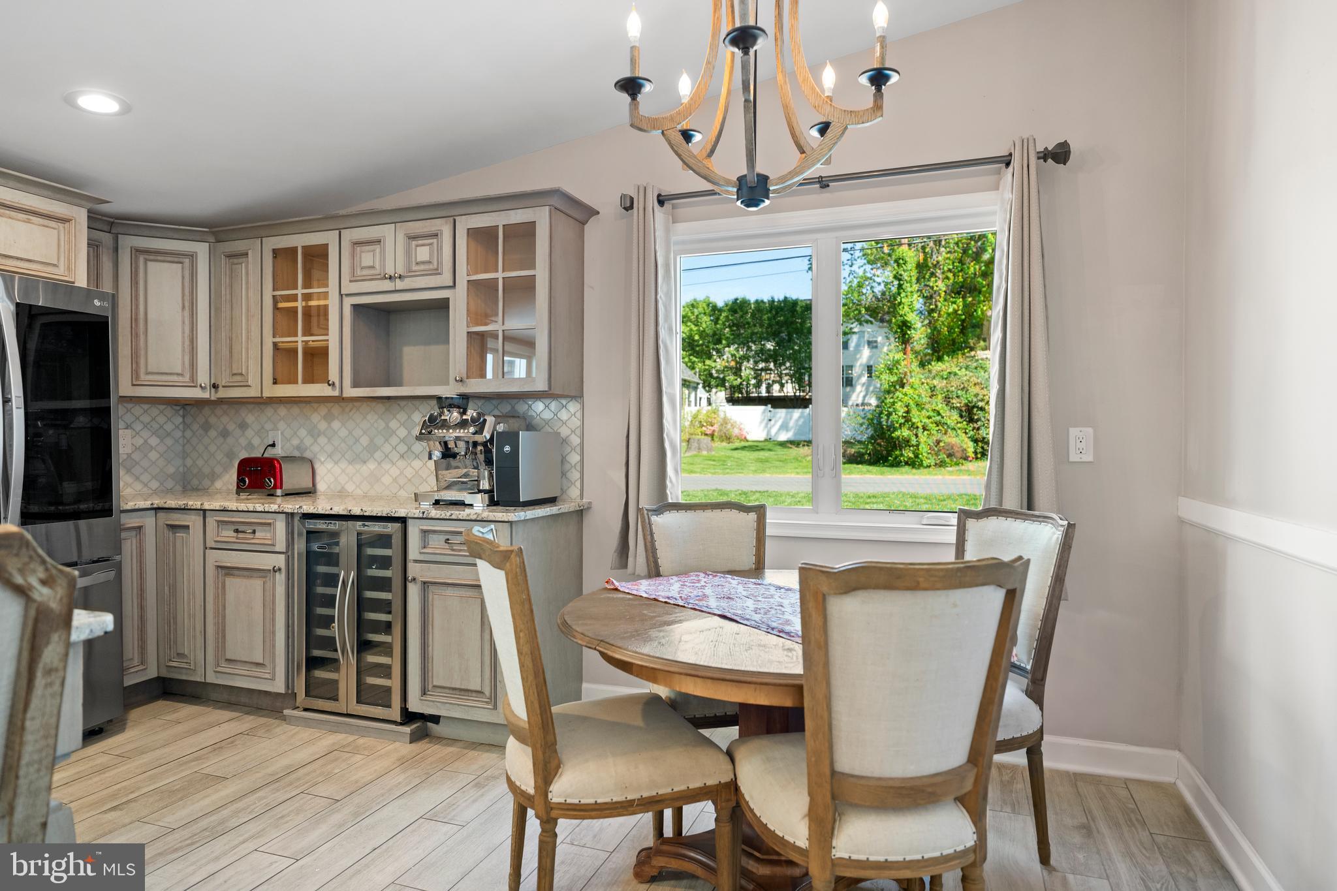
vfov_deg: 59.5
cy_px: 446
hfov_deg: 81.2
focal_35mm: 21
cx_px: 668
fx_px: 780
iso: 800
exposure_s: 1/40
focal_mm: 21
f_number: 2.8
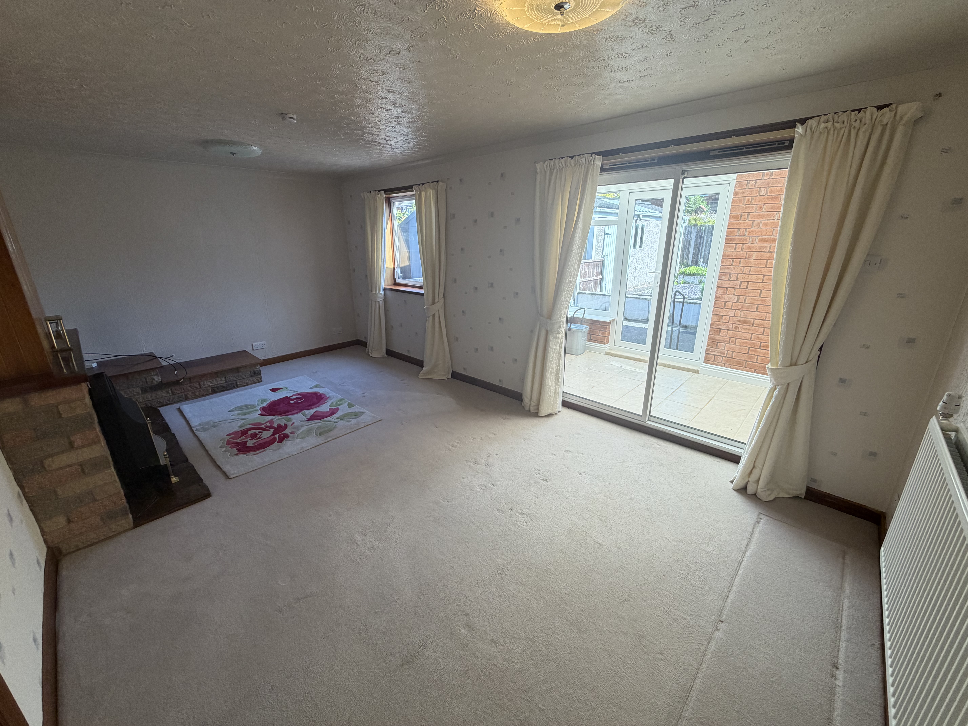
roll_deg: +1.0
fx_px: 391
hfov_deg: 102.1
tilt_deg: -17.3
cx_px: 484
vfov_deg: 85.7
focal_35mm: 14
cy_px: 363
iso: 80
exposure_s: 1/100
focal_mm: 2.22
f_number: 2.2
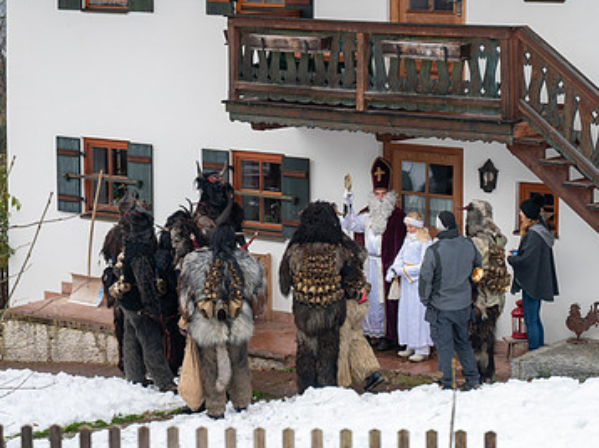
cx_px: 378
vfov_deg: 13.6
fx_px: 1885
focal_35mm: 109
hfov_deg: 18.0
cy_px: 247
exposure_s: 1/250
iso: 400
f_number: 3.2
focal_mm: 70
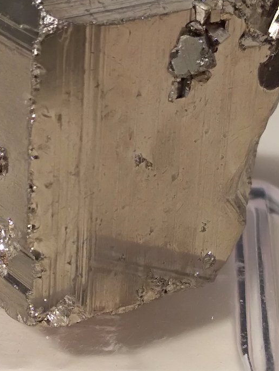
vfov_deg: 32.2
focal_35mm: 60
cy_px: 190
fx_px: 645
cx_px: 75
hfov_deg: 24.2
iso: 100
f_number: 2
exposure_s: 1/166
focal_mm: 3.54
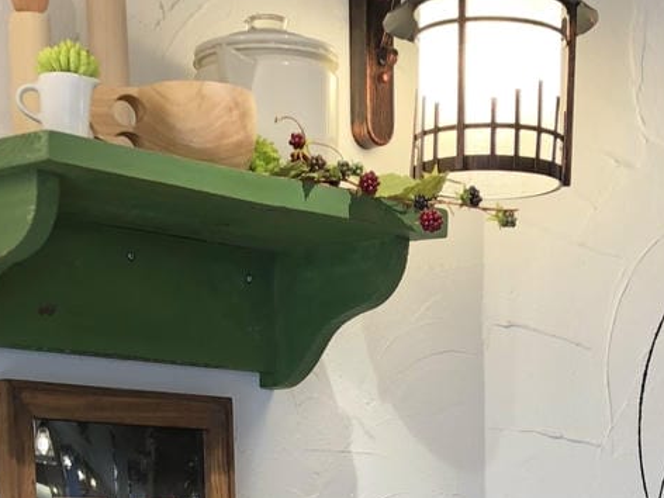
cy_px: 854
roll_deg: +0.1
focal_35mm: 95
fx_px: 1822
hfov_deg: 20.6
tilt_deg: -9.0
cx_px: 376
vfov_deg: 14.1
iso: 64
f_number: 1.8
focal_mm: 3.99
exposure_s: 1/75
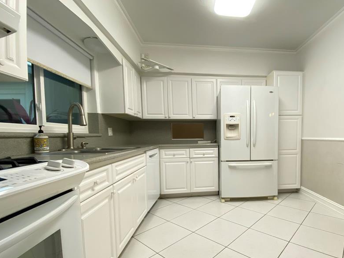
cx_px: 222
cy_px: 147
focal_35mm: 17
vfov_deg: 74.3
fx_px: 169
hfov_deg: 88.6
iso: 200
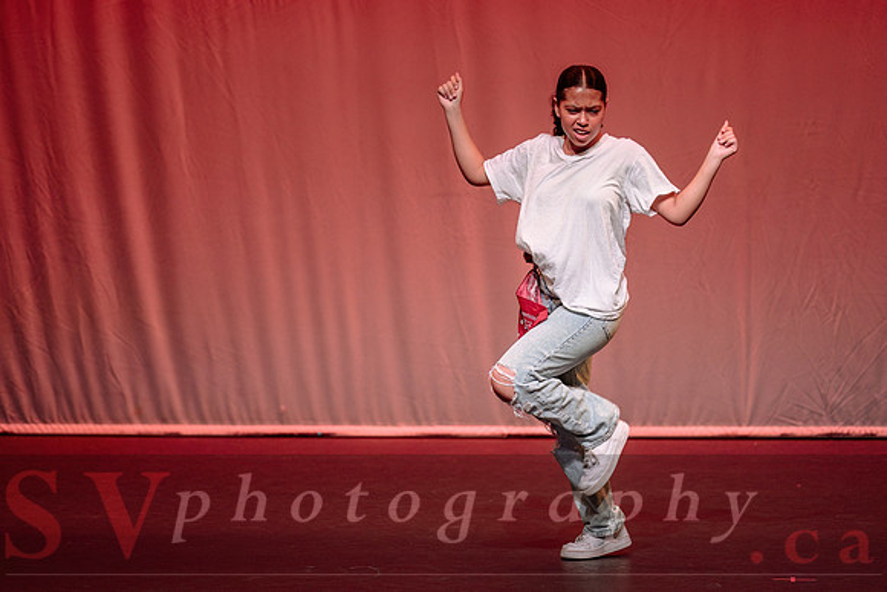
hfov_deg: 8.5
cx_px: 436
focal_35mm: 243
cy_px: 263
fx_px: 5992
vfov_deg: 5.7
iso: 1250
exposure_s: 1/500
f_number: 2.8
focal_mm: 200
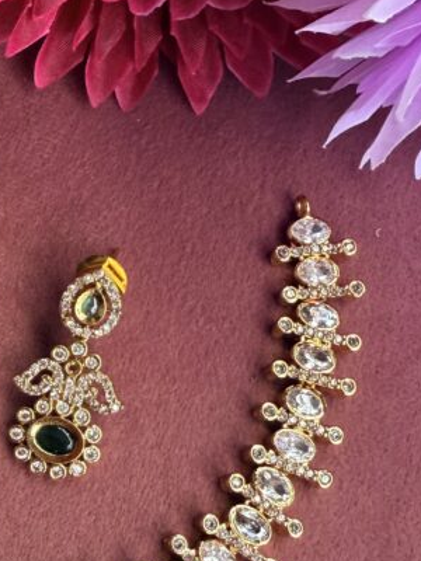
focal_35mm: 56
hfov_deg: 24.6
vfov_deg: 34.2
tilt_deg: -73.1
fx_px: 908
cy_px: 336
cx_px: -24
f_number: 2.2
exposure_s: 1/121
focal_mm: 2.22
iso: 250
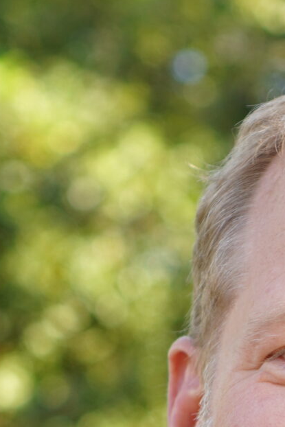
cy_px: 575
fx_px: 2564
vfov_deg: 9.3
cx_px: 379
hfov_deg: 6.3
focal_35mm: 216
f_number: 2.5
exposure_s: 1/125
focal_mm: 35
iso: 100
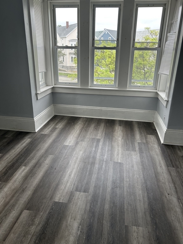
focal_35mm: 26
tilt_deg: -16.1
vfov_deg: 67.3
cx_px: 92
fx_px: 183
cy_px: 122
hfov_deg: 53.1
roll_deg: -0.8
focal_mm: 5.7
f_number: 1.5
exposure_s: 1/411
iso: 50
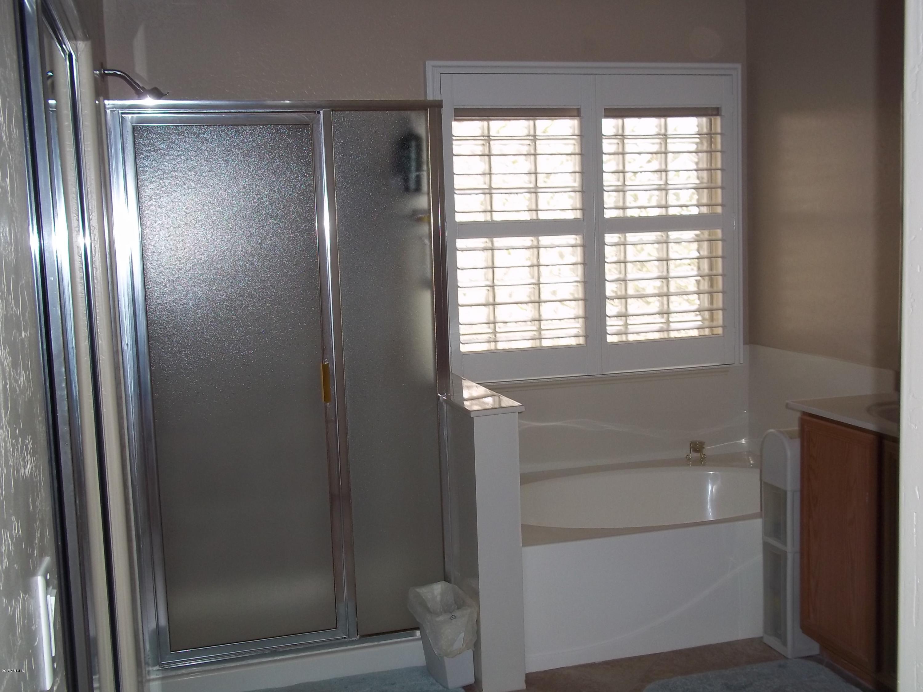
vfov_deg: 39.6
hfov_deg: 51.4
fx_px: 960
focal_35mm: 36
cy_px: 346
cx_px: 462
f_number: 3.1
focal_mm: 6.5
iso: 80
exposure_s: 1/30
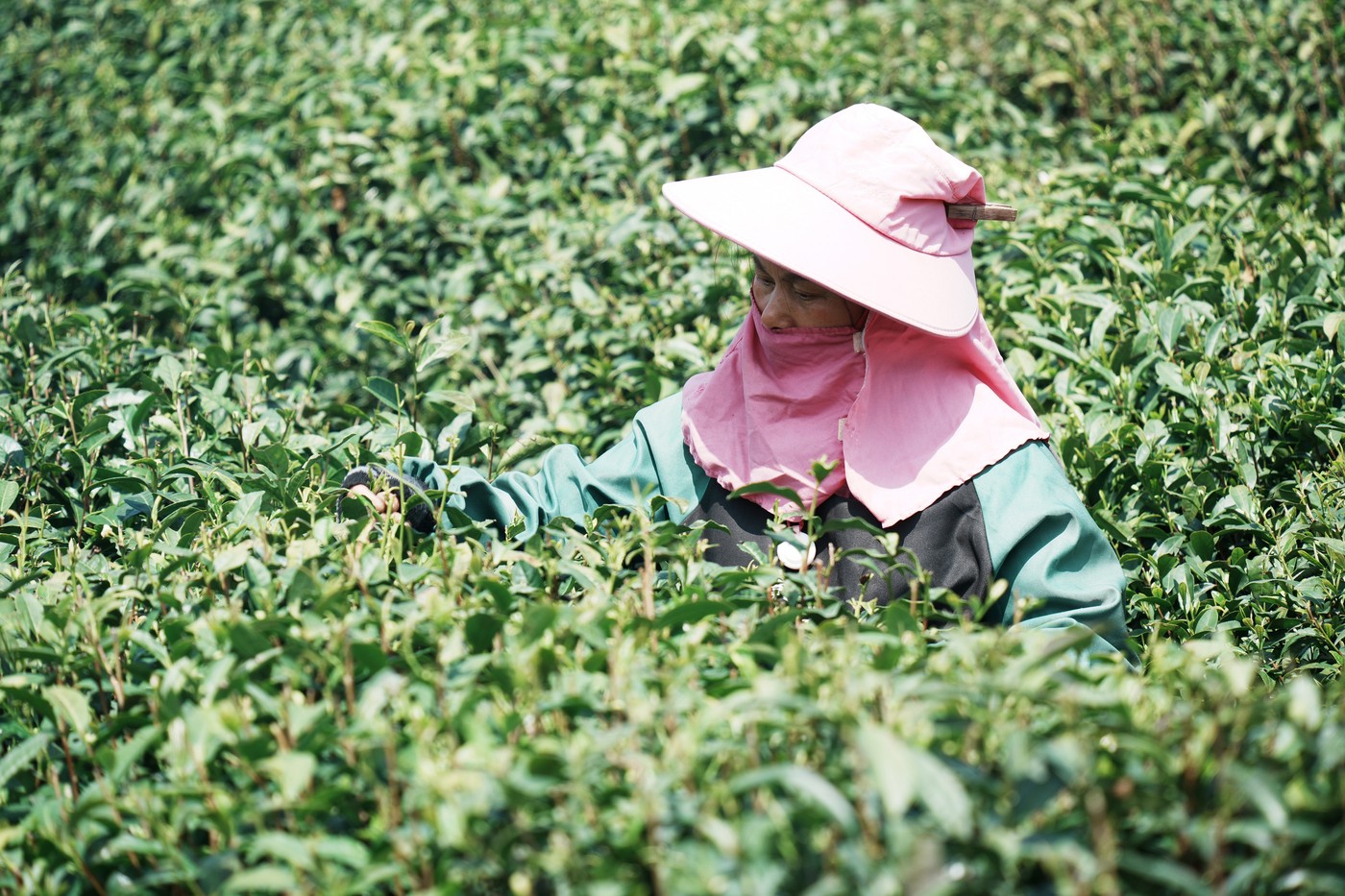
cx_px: 672
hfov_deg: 10.7
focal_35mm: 193
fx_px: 7198
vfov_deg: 7.1
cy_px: 448
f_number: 7.1
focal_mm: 192.7
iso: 80
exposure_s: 1/200
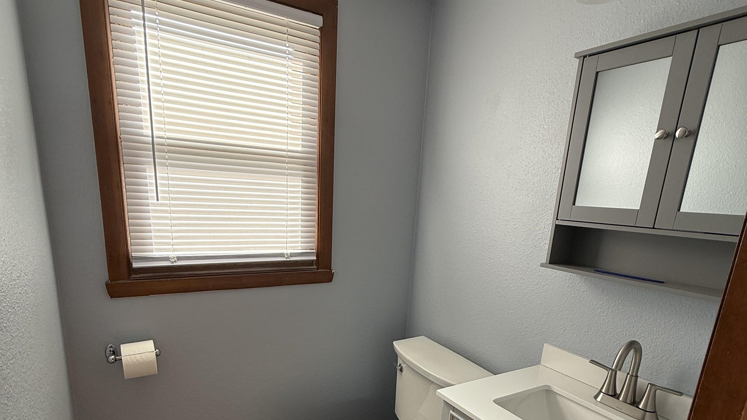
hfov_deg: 83.8
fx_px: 416
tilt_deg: -14.1
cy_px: 304
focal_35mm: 21
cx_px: 365
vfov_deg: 51.8
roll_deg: -3.0
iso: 64
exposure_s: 1/105
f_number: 2.2
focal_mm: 2.22
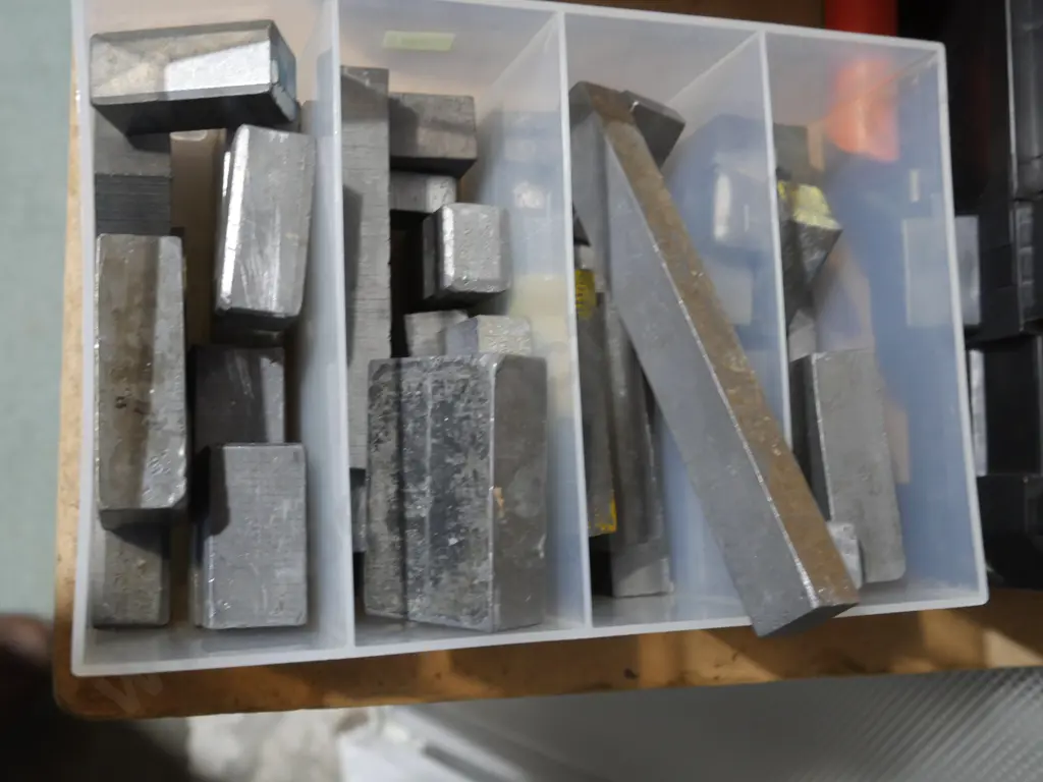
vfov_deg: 36.0
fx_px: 1205
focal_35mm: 40
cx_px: 522
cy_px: 391
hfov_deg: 46.8
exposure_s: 1/60
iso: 1250
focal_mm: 20
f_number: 4.5
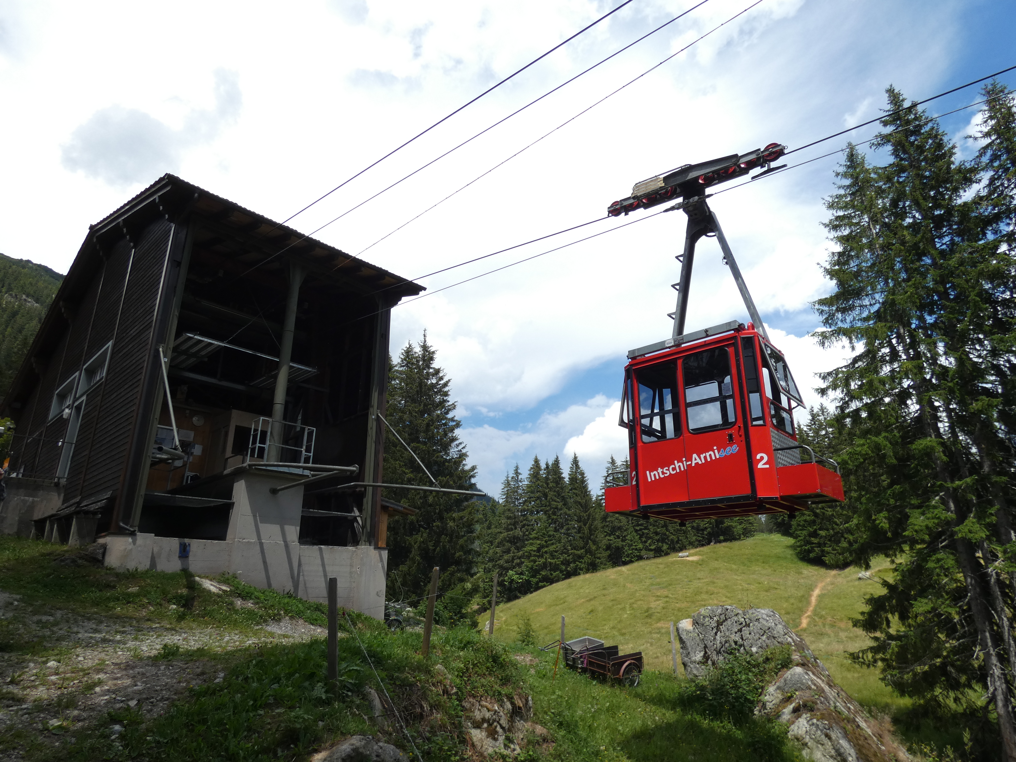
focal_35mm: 20
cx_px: 508
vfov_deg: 66.0
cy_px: 381
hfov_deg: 81.7
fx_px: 587
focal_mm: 3.6
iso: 80
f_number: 3.5
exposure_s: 1/800
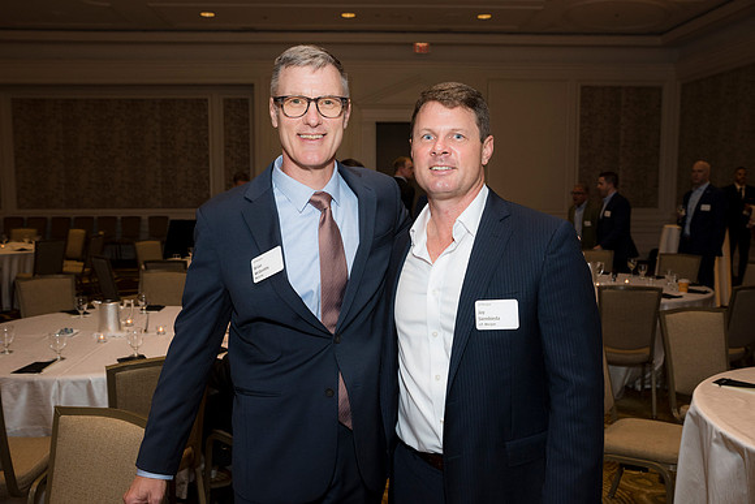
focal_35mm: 35
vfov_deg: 37.9
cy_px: 252
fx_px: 734
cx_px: 378
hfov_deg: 54.4
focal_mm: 35
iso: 800
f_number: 5.6
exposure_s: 1/125
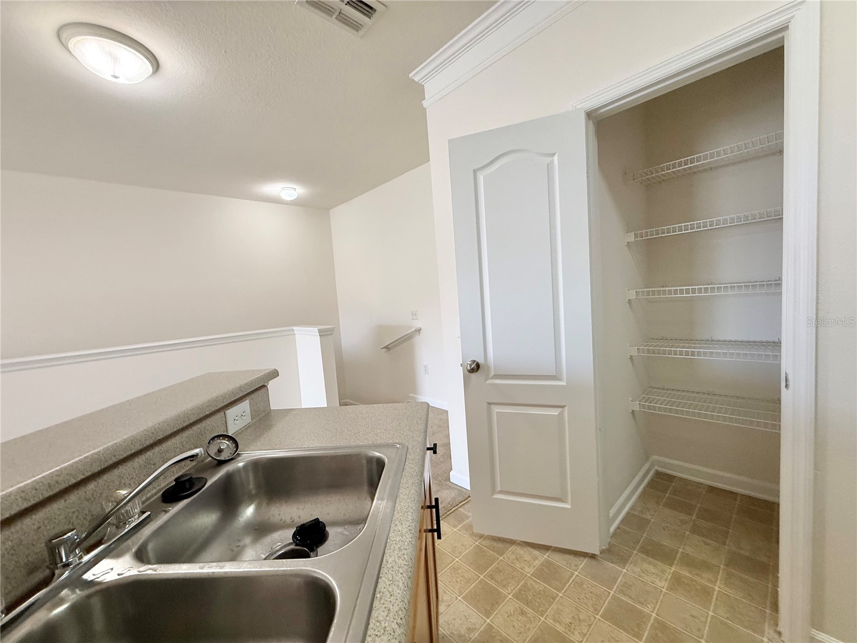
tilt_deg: -3.5
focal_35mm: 14
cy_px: 322
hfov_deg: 102.1
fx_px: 347
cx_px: 428
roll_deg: +4.7
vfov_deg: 85.7
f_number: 2.2
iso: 320
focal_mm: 2.22
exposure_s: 1/120
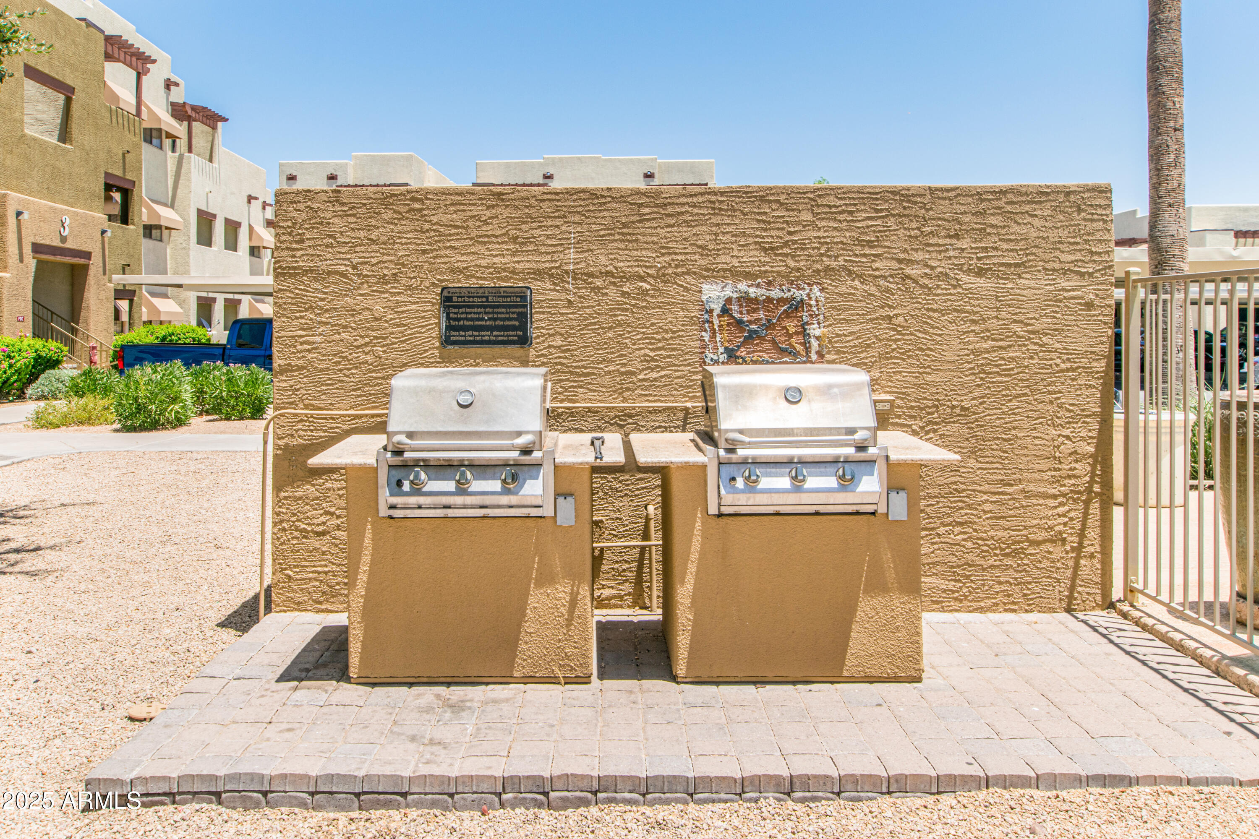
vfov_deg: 56.1
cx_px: 630
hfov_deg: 77.3
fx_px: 787
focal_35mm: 22
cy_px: 420
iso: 100
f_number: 9
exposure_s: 1/200
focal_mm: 15
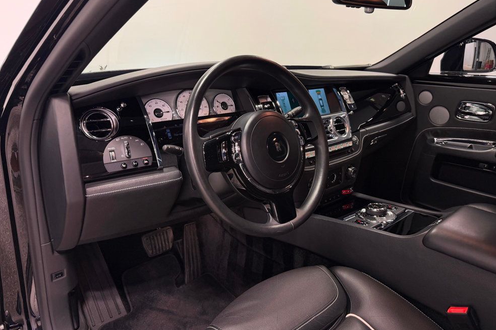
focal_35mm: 26
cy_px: 140
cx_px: 258
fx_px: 358
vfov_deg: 49.4
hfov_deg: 69.4
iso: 125
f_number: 1.78
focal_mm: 6.76
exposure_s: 1/120
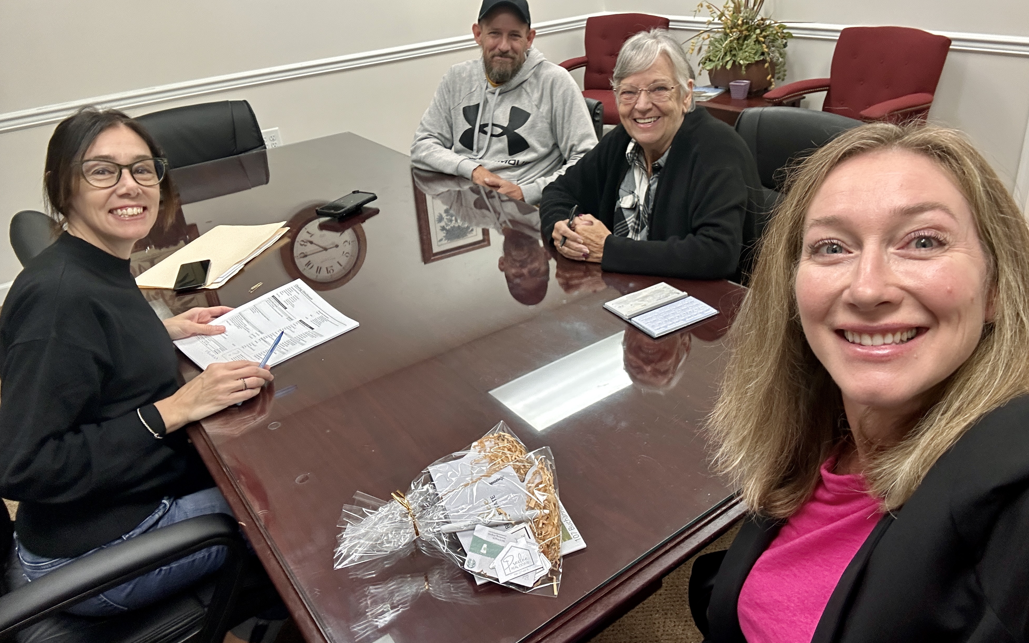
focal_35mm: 25
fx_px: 701
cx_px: 525
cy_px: 269
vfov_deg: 49.1
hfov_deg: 72.5
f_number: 1.9
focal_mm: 2.69
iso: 80
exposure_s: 1/60
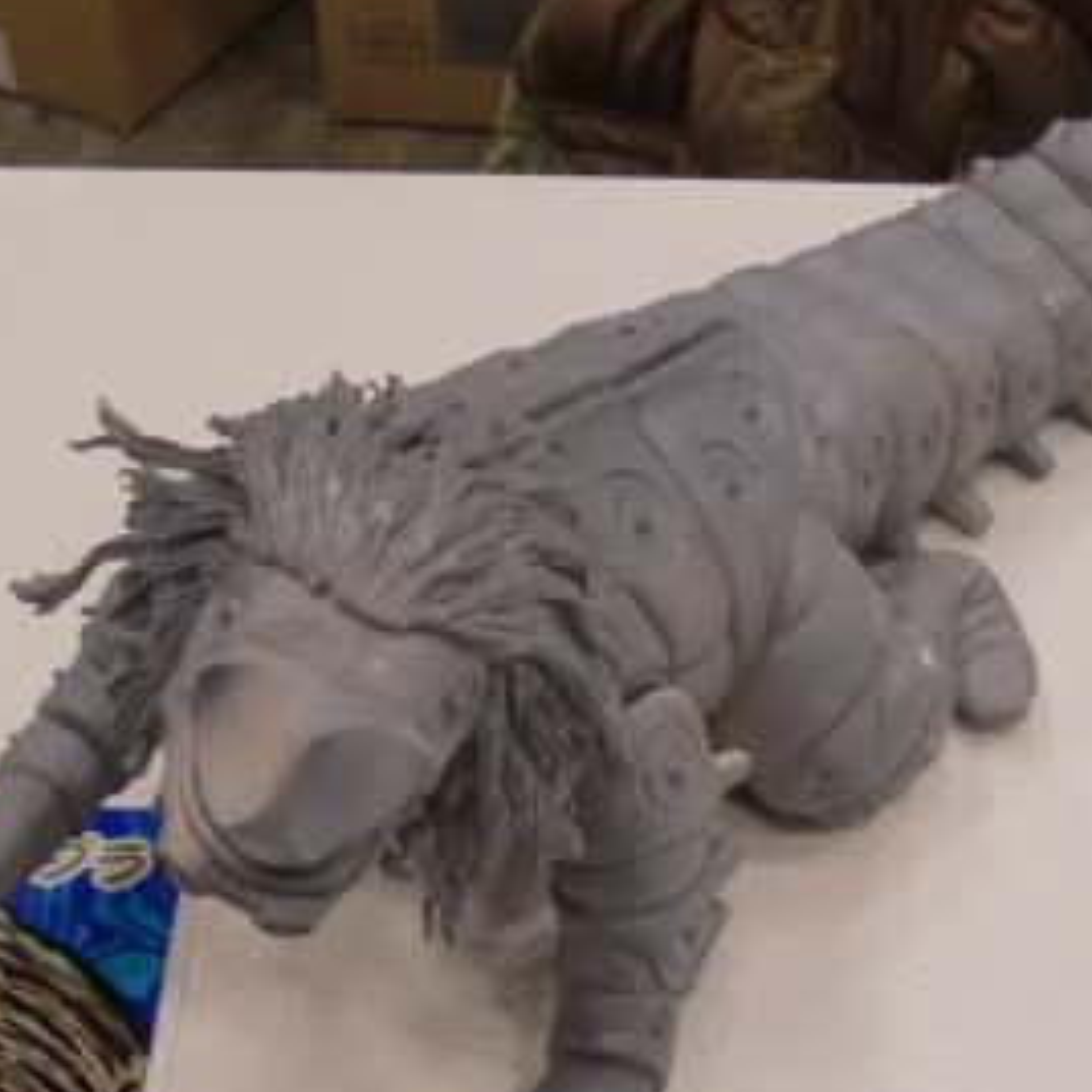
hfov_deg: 22.7
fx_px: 2712
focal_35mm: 76
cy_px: 566
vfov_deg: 22.8
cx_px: 668
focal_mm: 6.3
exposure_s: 1/60
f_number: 2.8
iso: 125
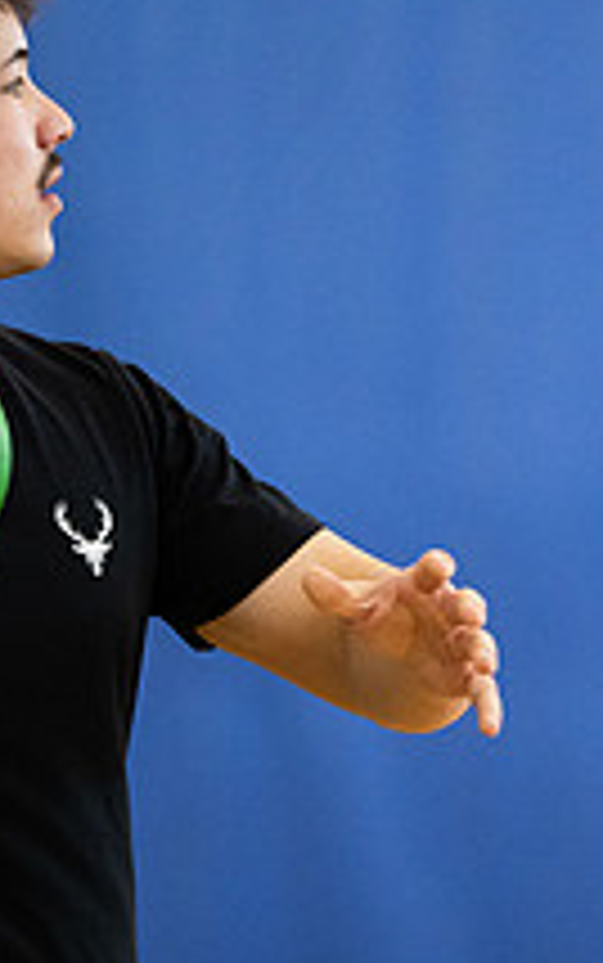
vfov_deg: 4.1
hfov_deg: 2.6
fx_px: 13313
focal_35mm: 507
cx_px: 594
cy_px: 443
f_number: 2.8
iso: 1600
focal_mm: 180
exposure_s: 1/640
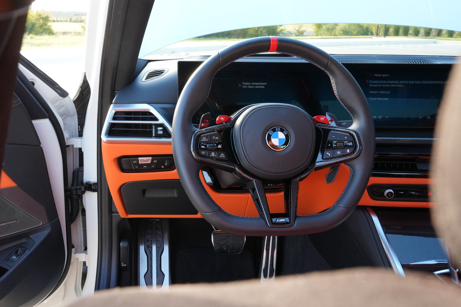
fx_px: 478
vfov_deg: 35.6
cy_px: 154
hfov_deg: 51.5
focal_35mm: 37
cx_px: 230
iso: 1600
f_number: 10
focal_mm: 24.9
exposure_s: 1/30
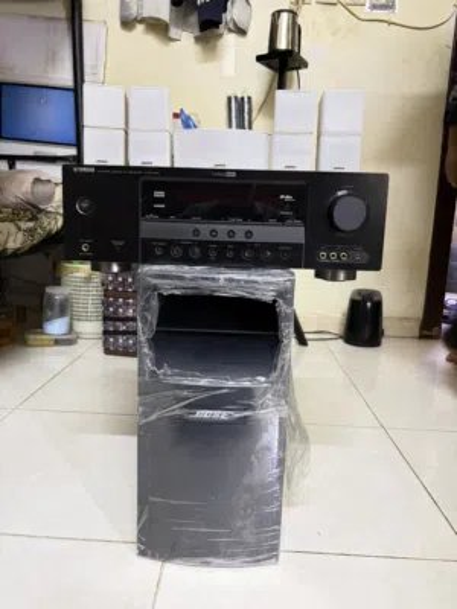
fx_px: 458
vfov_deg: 67.3
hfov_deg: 53.1
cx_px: 228
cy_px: 304
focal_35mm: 26
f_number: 1.6
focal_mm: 5.96
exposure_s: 1/20
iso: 800
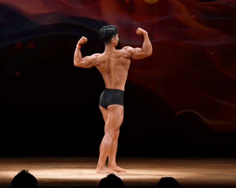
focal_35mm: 255
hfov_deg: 7.6
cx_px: 103
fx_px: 1780
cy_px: 94
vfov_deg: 6.1
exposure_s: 1/400
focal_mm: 150
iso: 3200
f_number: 5.6
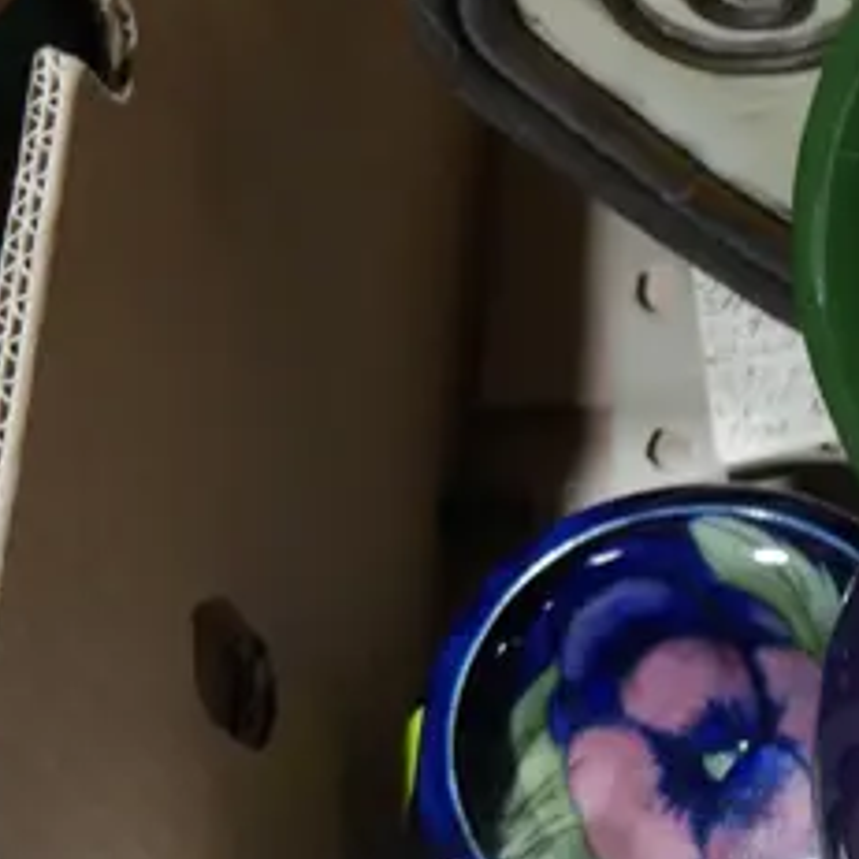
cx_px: 1017
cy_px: 606
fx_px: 3734
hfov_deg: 12.8
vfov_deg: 13.1
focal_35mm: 133
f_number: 4
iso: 250
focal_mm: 17
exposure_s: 1/60
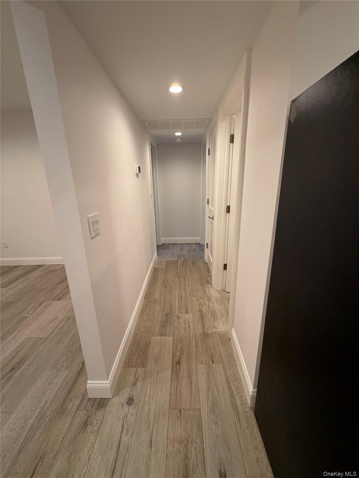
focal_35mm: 14
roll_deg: +2.8
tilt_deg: -16.0
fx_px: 194
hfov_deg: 85.7
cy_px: 239
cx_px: 180
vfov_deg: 102.1
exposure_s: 1/120
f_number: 2.2
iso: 250
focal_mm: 2.22
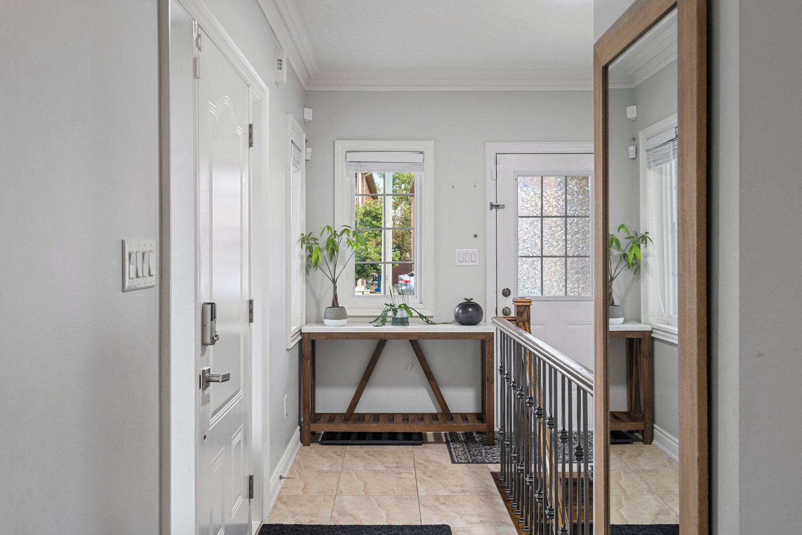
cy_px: 268
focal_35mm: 31
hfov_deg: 60.3
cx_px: 401
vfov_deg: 42.3
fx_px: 691
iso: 320
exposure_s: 1/2
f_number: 7.1
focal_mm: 31
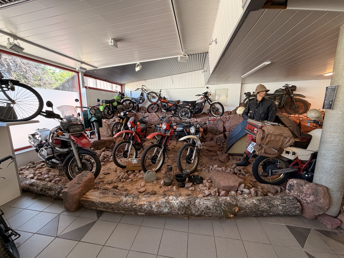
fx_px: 139
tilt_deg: -8.9
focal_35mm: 14
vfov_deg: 85.7
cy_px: 129
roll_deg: -0.1
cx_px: 172
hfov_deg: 102.1
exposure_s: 1/50
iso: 200
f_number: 2.2
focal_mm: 2.22
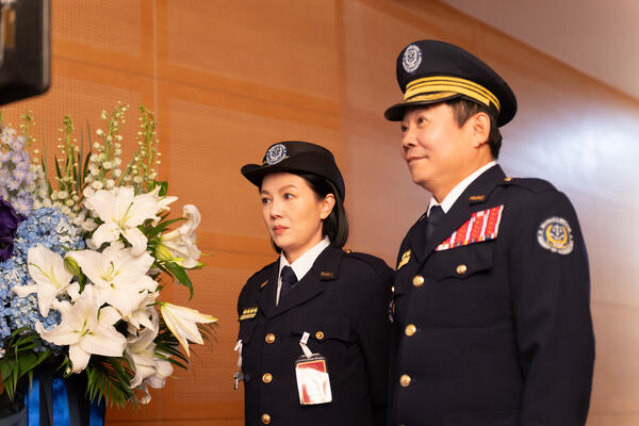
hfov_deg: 31.0
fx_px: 1154
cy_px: 213
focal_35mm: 65
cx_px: 320
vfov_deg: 20.9
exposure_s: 1/200
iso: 1000
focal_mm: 65
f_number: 2.5
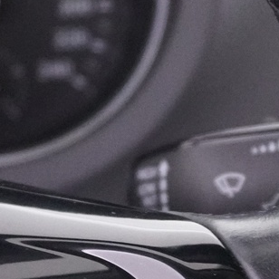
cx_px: 161
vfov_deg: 11.2
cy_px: 295
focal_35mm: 154
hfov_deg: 11.3
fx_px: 1406
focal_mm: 23
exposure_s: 1/25
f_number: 4
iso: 6400
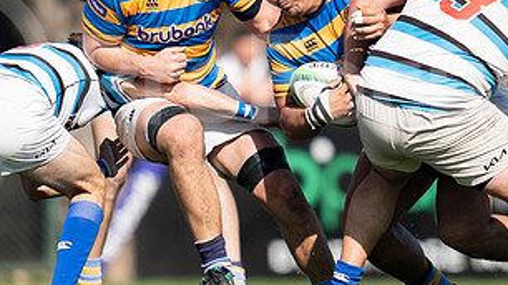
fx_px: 22612
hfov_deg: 1.3
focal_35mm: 1679
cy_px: 69
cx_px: 509
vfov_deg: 0.7
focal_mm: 400
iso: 100
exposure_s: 1/1250
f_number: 2.8
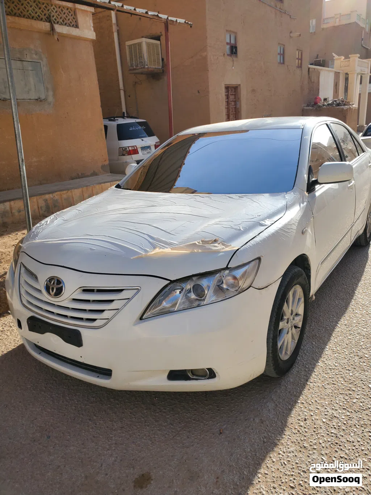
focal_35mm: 26
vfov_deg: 67.3
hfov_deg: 53.1
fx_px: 371
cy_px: 248
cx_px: 186
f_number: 2.4
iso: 50
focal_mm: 4.3
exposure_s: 1/1351
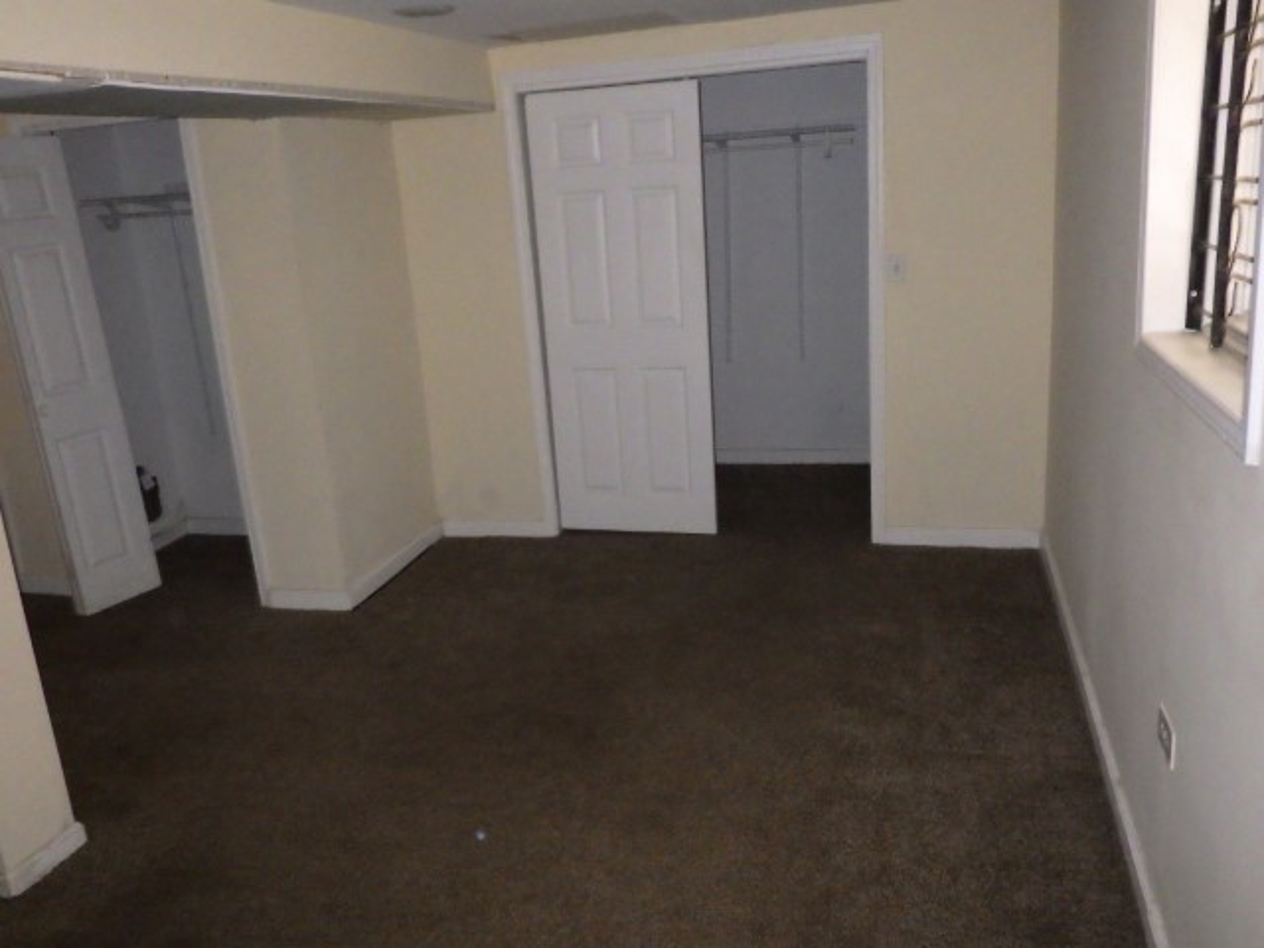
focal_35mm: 28
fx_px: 1022
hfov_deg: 63.4
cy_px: 474
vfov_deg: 49.7
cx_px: 632
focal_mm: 5
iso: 1600
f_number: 3.5
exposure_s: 1/45
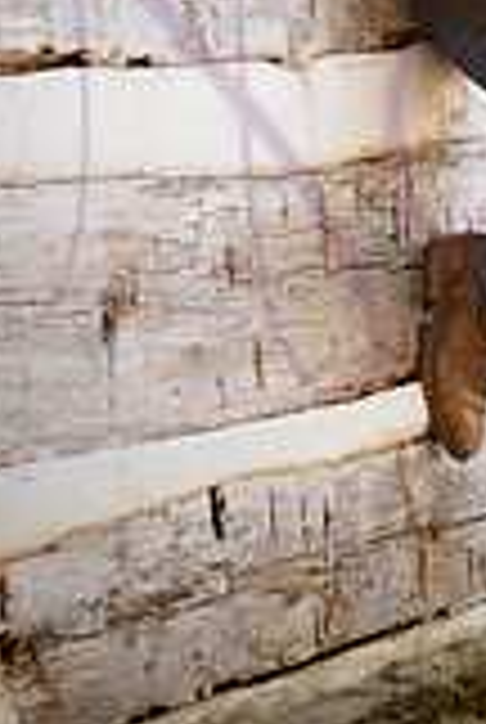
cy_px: -193
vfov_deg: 9.1
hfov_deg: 6.2
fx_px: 4496
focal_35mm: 223
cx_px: 567
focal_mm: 80
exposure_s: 1/500
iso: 800
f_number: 4.5
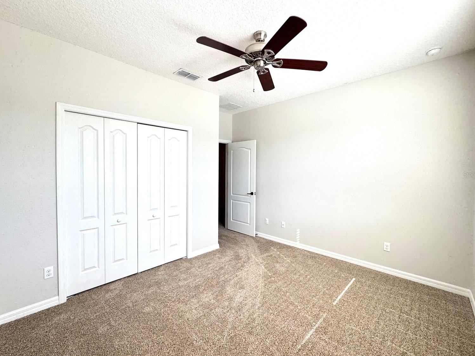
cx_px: 239
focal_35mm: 15
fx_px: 206
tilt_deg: -1.0
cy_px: 175
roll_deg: -0.3
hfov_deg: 98.2
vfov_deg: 81.7
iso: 40
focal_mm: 2.22
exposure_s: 1/134
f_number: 2.2
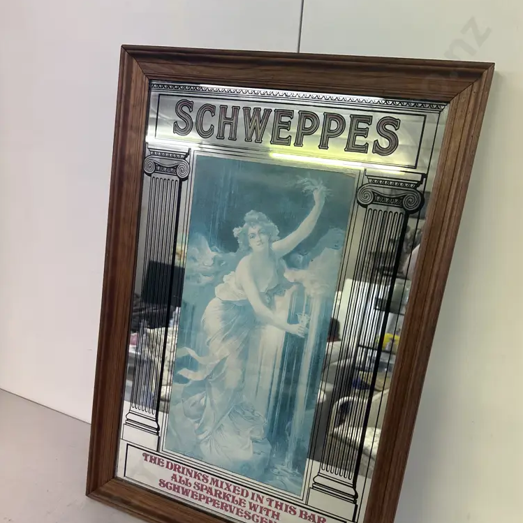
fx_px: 496
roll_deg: -4.7
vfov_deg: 55.3
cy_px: 309
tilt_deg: -21.9
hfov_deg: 55.6
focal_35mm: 29
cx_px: 267
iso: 160
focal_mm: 6.86
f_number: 1.78
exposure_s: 1/100
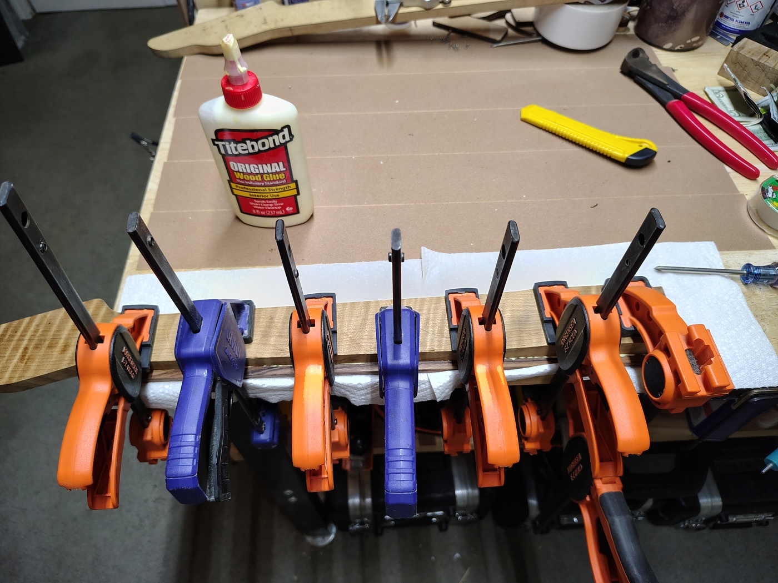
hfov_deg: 71.6
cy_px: 292
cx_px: 389
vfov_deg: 56.8
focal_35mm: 24
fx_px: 539
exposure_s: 1/120
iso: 553
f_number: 1.8
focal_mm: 5.56
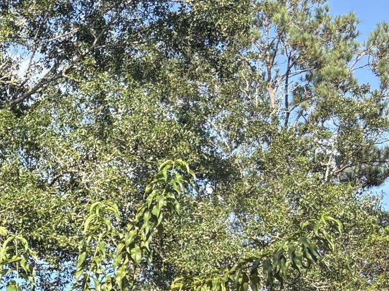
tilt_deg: +11.2
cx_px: -262
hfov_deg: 15.7
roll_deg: +0.2
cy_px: 371
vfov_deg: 12.9
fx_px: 1247
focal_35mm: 111
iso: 64
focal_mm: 5.96
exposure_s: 1/1081
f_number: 1.6
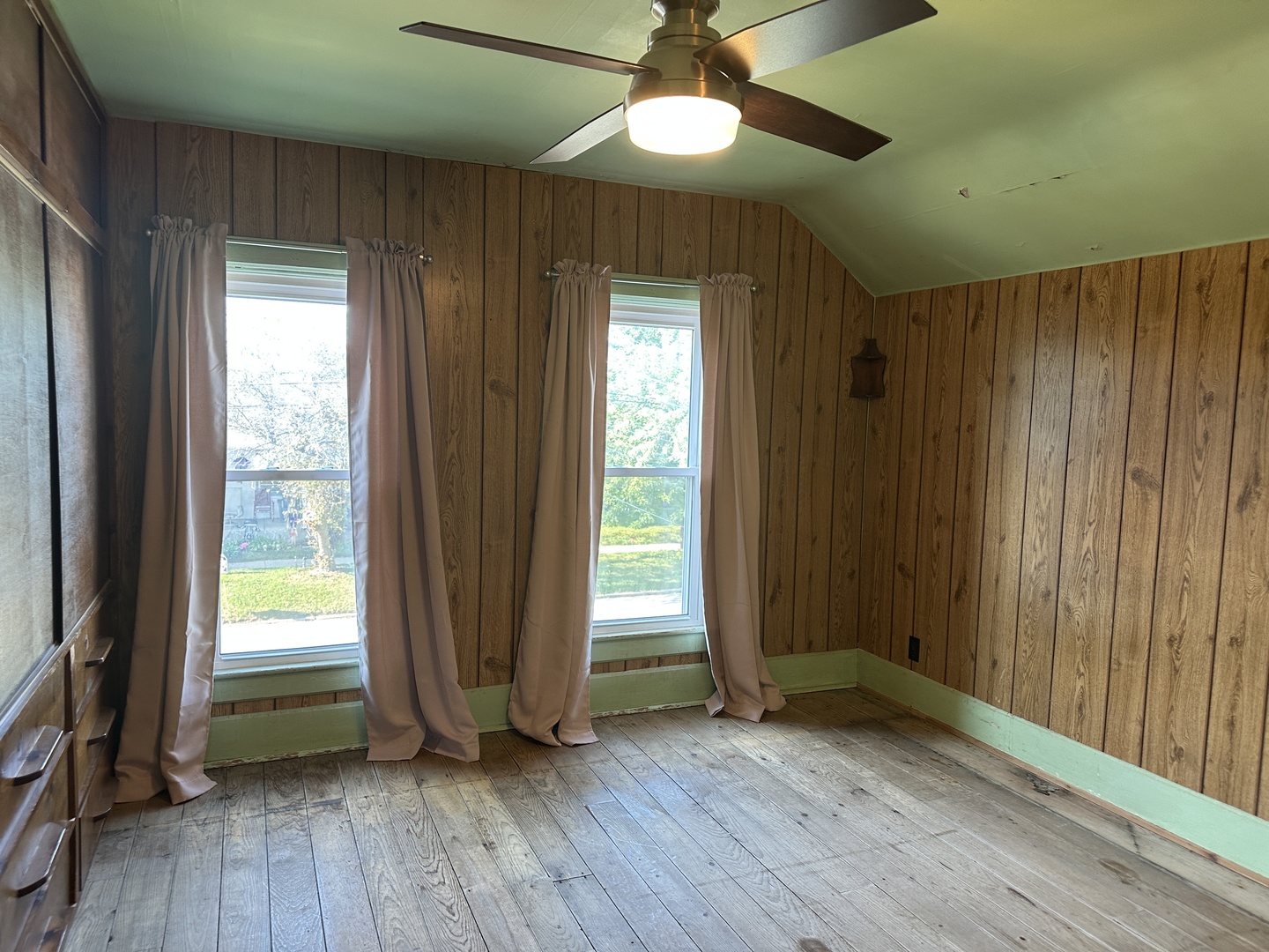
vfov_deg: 56.8
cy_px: 476
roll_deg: -1.9
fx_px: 880
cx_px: 634
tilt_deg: -3.7
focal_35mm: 24
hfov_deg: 71.6
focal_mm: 6.86
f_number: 1.78
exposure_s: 1/60
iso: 160
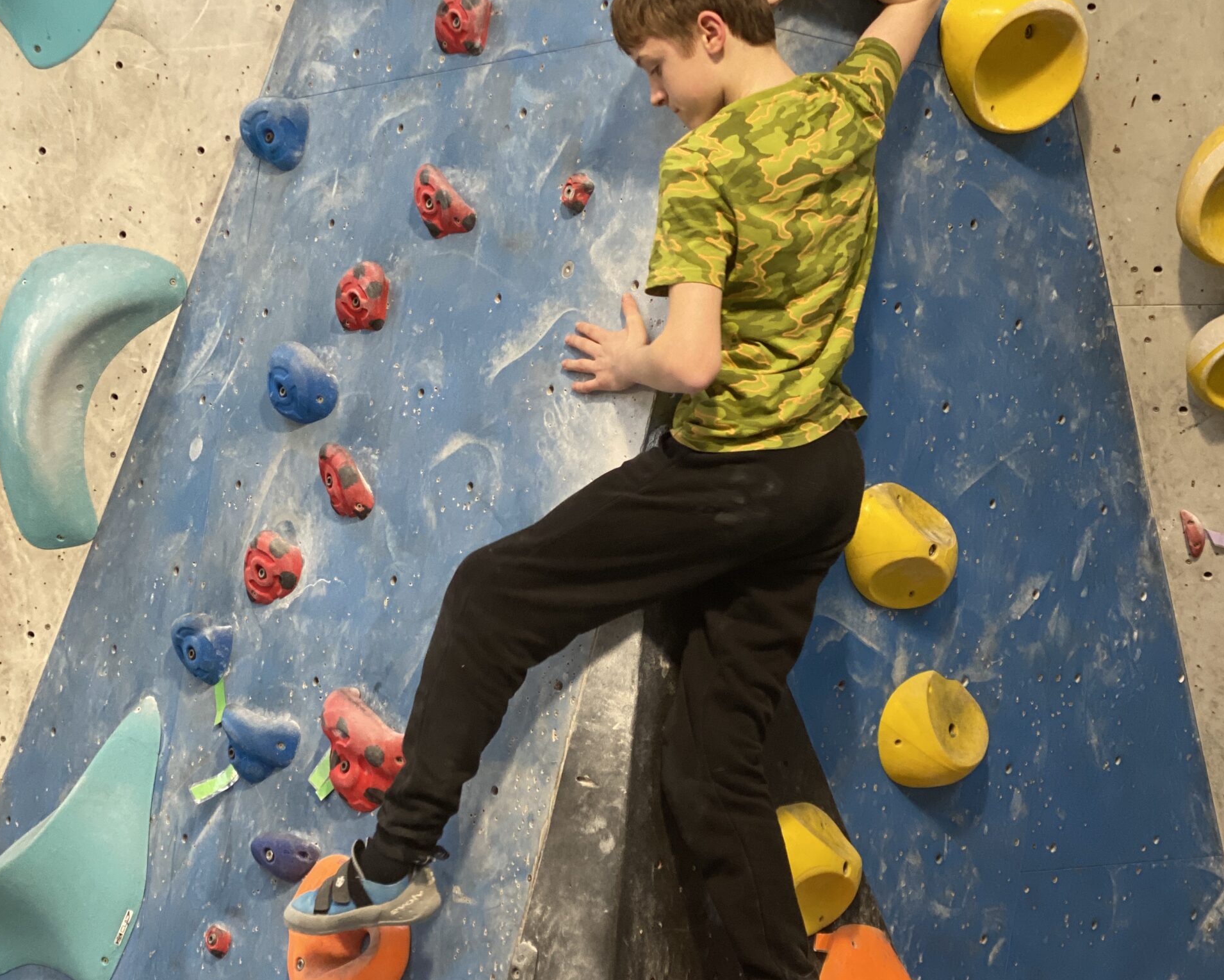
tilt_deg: +2.3
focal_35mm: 68
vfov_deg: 22.5
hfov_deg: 27.9
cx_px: 610
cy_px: 510
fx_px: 2463
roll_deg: -1.2
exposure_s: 1/31
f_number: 2
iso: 125
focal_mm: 6
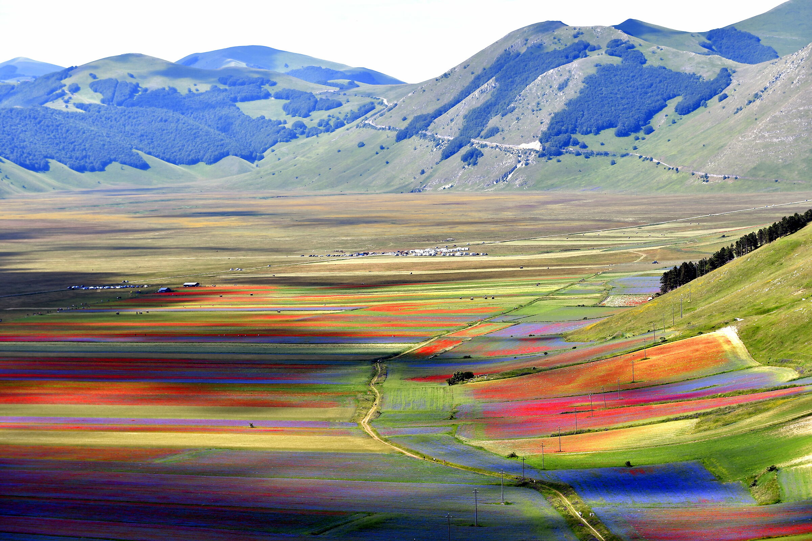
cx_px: 406
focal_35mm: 108
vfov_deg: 12.7
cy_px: 270
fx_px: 2436
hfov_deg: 18.9
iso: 100
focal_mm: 72
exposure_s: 1/1000
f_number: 3.5
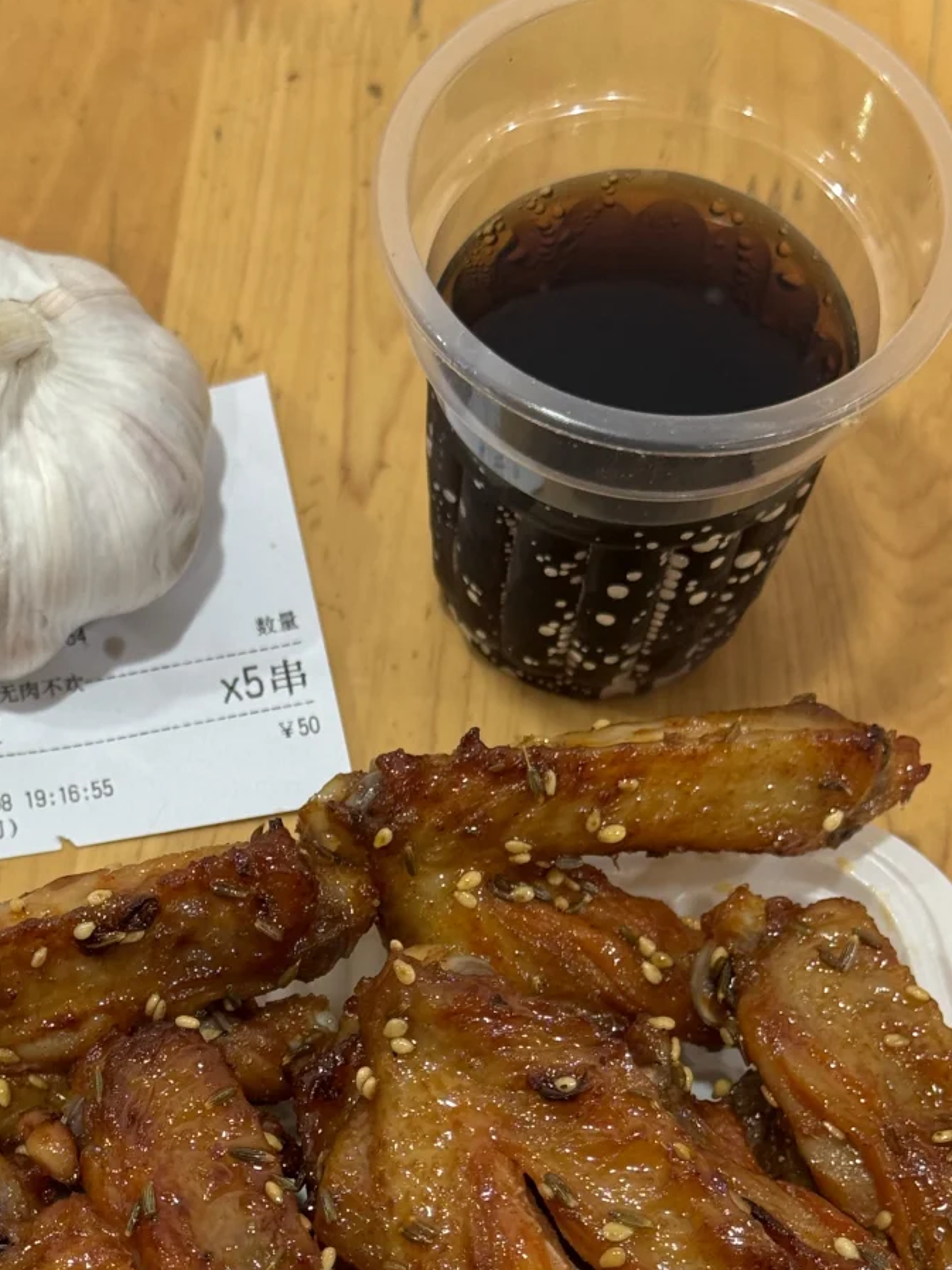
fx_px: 2825
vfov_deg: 25.0
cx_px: 347
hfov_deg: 19.1
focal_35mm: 77
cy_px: 959
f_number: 1.78
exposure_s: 1/50
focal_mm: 6.76
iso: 160
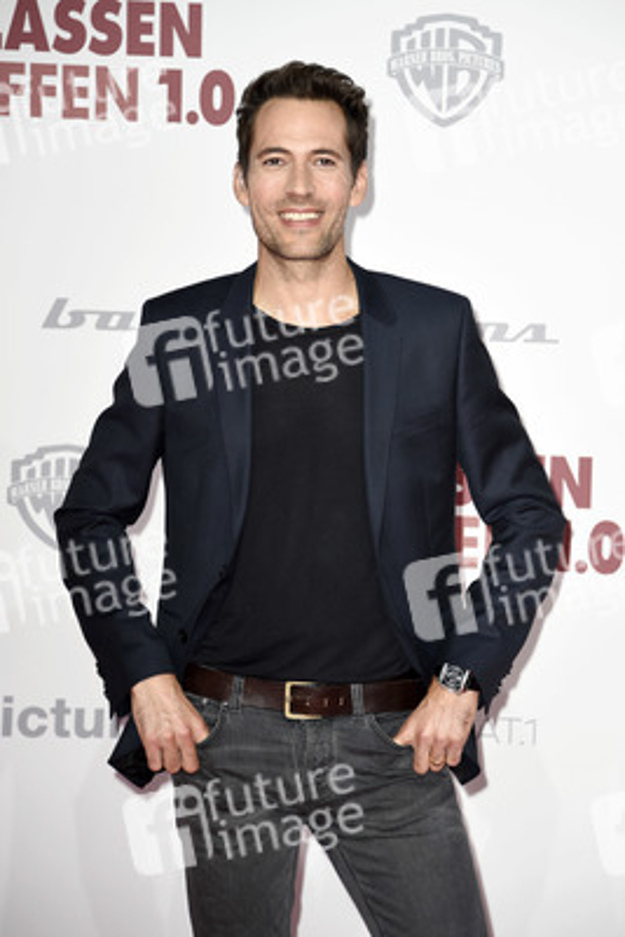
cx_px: 312
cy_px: 468
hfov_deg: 9.2
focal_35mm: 150
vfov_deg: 13.7
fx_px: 3903
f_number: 5.6
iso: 320
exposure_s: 1/200
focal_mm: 150
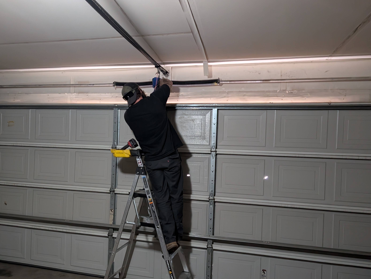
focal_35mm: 31
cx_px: 132
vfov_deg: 45.5
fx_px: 333
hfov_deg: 57.3
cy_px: 154
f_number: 1.68
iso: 1269
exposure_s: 1/60
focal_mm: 6.9
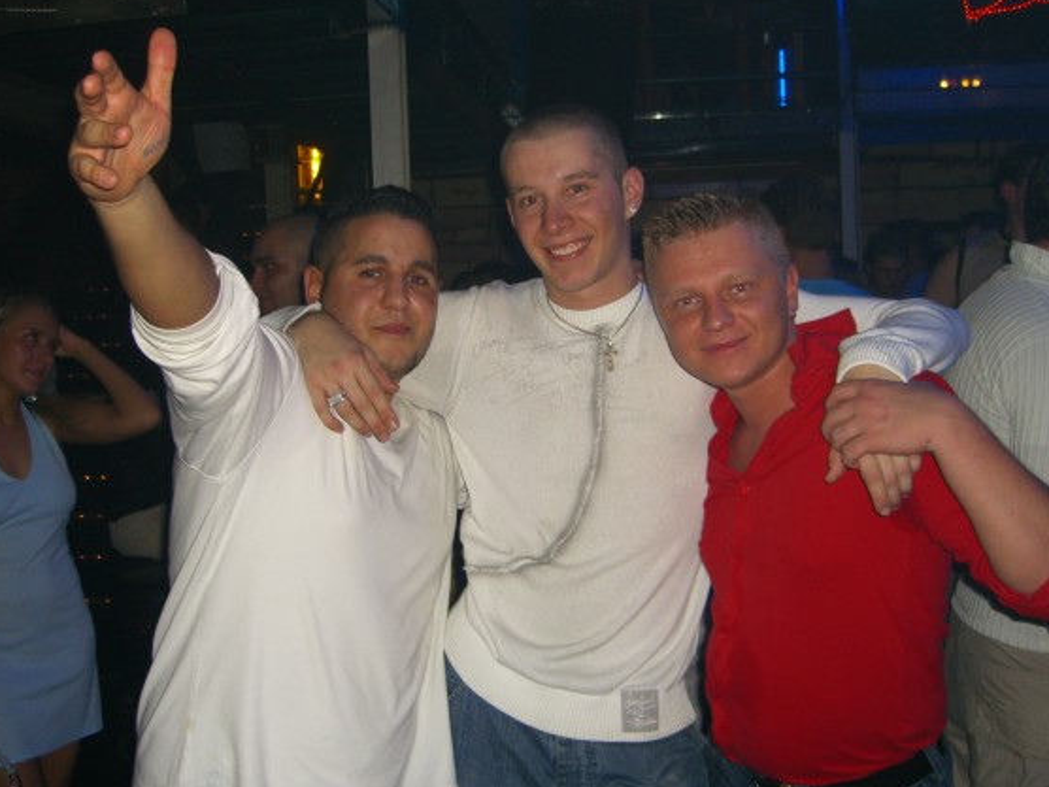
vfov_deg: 35.1
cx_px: 528
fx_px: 1242
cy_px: 383
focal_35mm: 41
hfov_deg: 45.8
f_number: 2.8
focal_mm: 7.9
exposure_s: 1/60
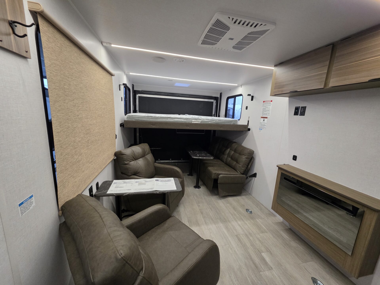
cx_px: 190
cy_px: 142
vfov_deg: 89.9
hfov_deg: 106.2
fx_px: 143
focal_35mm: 13
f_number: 1.9
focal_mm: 2.2
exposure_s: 1/120
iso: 320
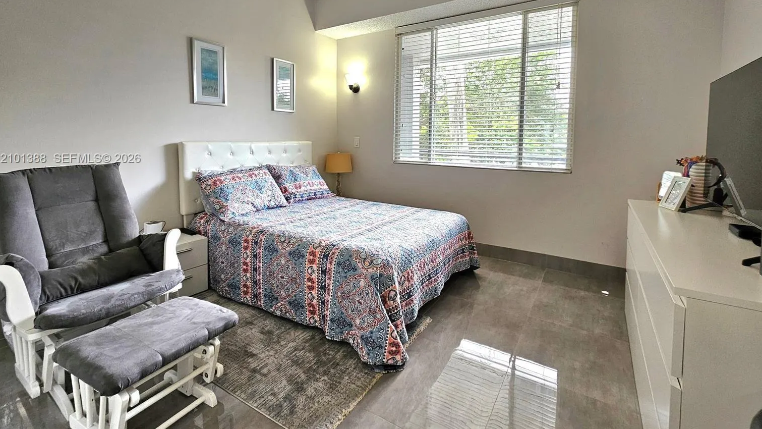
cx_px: 387
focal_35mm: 15
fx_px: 303
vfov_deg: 69.3
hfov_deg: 103.0
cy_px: 159
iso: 100
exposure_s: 1/60.2
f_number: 2.2
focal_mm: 2.2
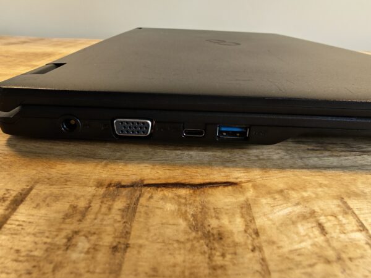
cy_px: 139
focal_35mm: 23
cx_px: 186
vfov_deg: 58.9
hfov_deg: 73.9
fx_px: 247
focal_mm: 1.82
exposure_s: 1/50
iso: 200
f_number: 2
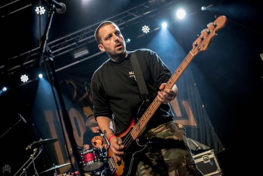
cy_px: 88
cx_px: 132
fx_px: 365
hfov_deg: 39.6
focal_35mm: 50
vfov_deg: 27.0
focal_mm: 50
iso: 1250
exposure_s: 1/125
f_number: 2.8
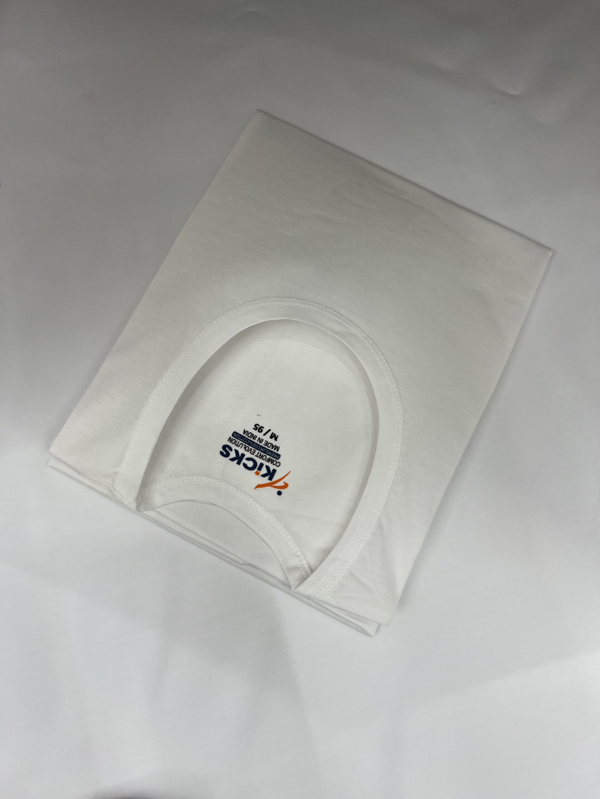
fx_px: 601
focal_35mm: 26
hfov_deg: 53.1
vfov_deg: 67.3
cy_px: 400
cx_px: 300
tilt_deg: -76.9
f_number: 1.5
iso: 40
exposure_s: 1/288
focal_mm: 5.7
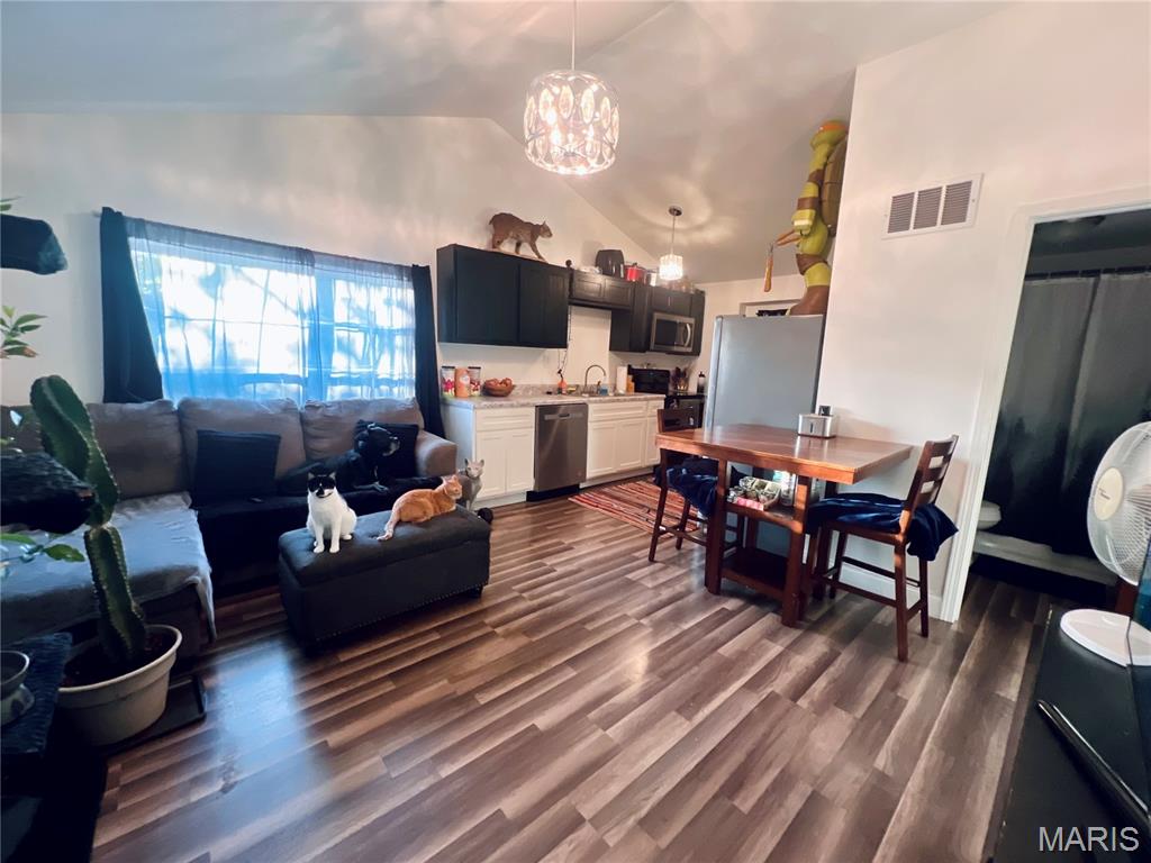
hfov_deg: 106.2
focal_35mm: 13
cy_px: 432
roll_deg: -1.7
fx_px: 432
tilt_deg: -8.3
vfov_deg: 89.9
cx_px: 576
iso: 500
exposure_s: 1/60
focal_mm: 1.57
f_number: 1.8
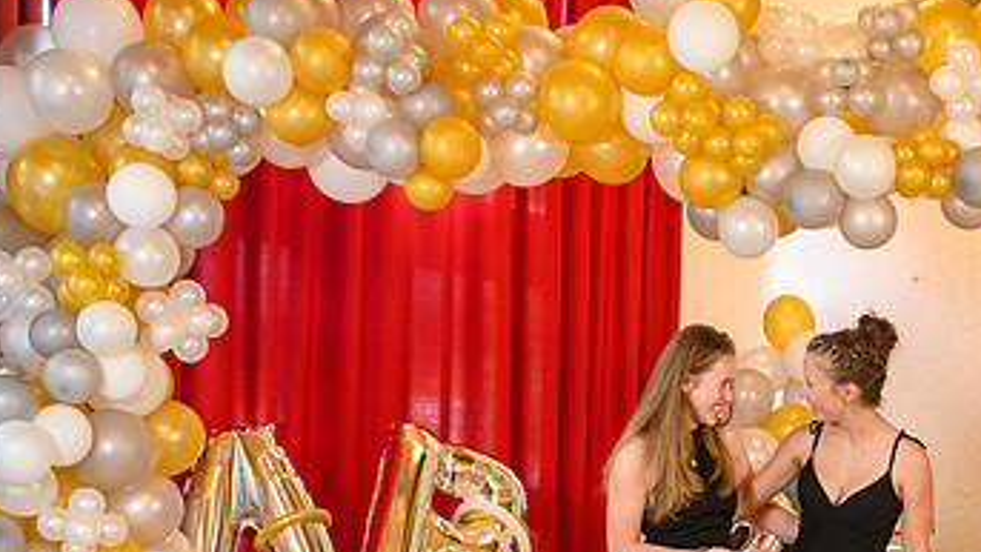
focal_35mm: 62
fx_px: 1613
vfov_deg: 19.0
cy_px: 509
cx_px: 764
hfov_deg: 33.0
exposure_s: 1/100
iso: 1250
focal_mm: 35
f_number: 3.5
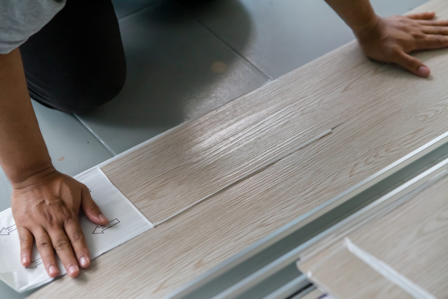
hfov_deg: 23.9
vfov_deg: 16.1
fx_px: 1058
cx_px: 224
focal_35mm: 85
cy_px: 150
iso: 2500
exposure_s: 1/2500
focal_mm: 85
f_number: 2.8
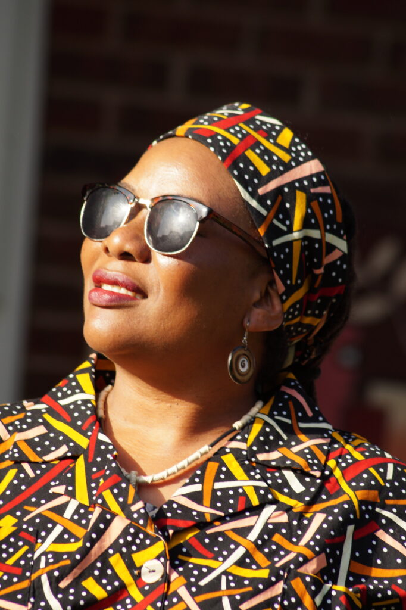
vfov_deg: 7.6
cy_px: 305
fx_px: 4570
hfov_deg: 5.1
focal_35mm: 270
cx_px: 203
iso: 200
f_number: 5.6
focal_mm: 180
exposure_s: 1/320
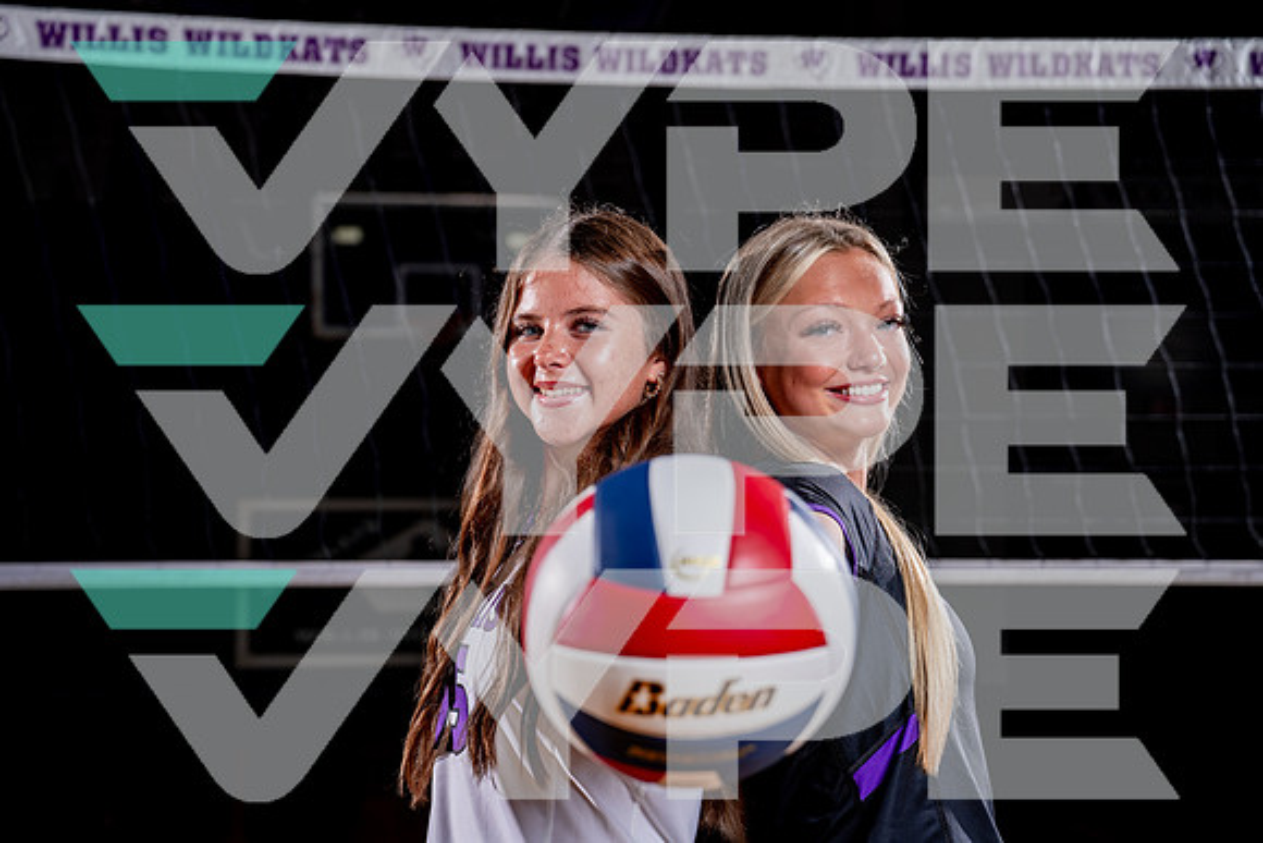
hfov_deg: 29.8
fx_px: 2377
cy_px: 422
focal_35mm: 68
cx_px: 632
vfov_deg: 20.1
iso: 100
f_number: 4
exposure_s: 1/250
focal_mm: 66
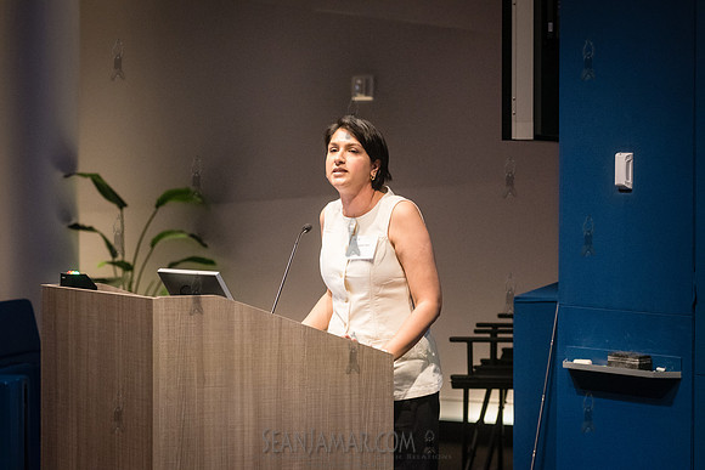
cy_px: 235
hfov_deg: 18.3
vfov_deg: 12.2
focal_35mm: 112
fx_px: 2194
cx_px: 352
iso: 6400
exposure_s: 1/250
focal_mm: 112
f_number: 4.5
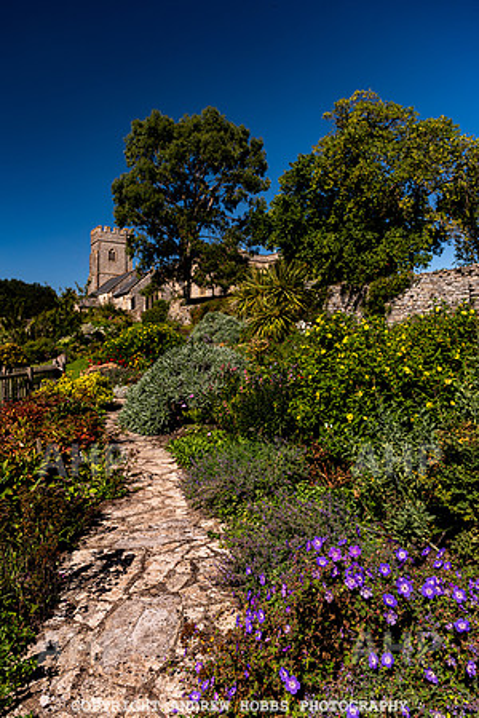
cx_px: 240
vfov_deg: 73.7
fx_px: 479
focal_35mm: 24
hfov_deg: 53.1
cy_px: 359
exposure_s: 1/1250
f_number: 5.6
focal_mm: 24
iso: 160
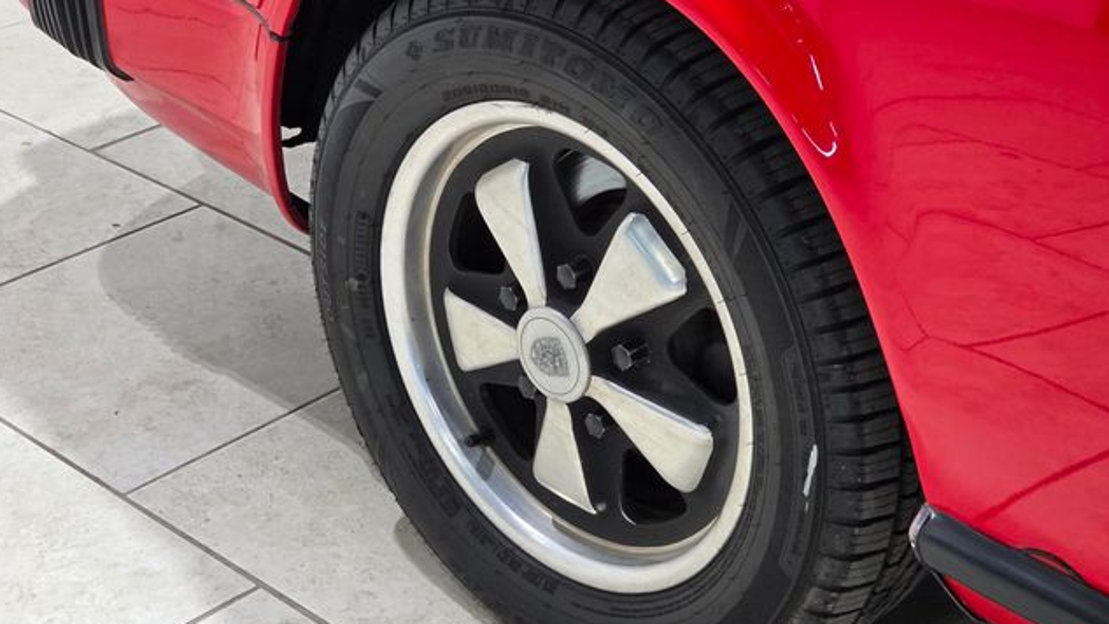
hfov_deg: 27.9
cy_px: 337
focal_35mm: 76
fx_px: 2235
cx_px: 552
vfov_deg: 15.9
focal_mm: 7.9
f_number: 2.4
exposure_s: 1/120
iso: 320
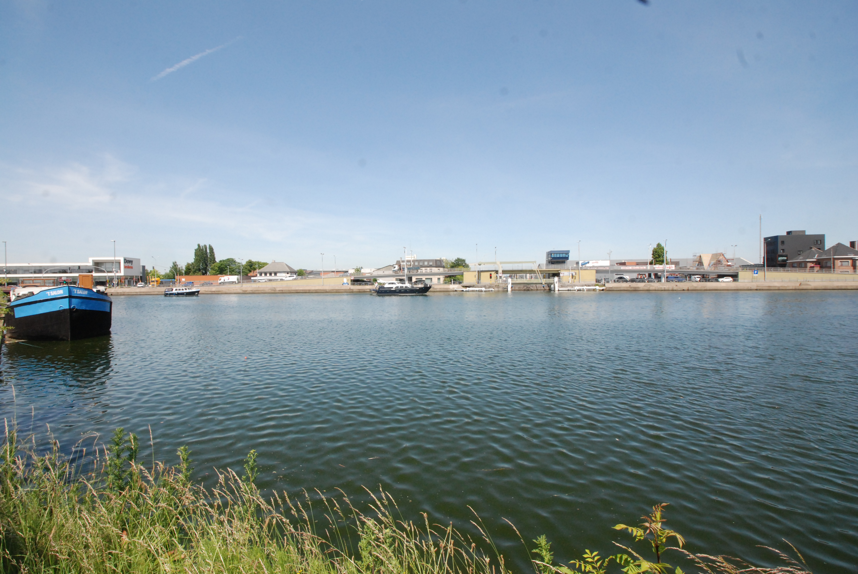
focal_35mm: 15
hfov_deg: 100.3
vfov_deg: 77.5
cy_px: 287
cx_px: 429
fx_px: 358
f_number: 11
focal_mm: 10
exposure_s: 1/500
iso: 800
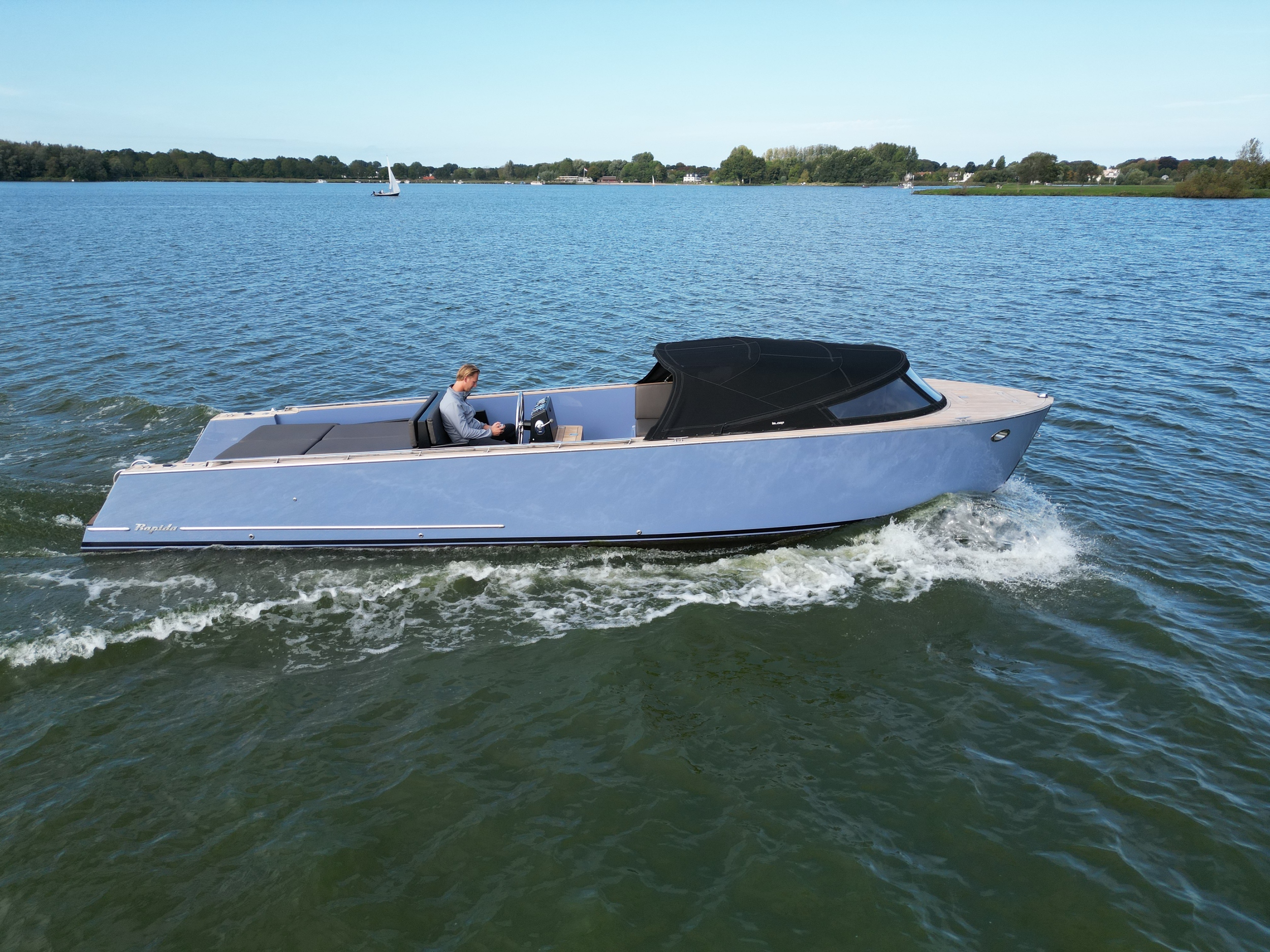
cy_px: 476
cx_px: 635
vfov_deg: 56.8
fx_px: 881
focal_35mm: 24
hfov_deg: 71.6
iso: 130
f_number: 1.7
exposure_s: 1/1600
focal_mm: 6.72
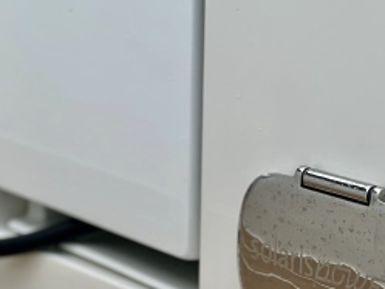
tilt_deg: -13.7
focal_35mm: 170
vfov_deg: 8.7
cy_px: 237
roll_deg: -0.4
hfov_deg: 11.6
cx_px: 326
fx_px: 1892
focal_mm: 9
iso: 25
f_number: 2.8
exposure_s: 1/256
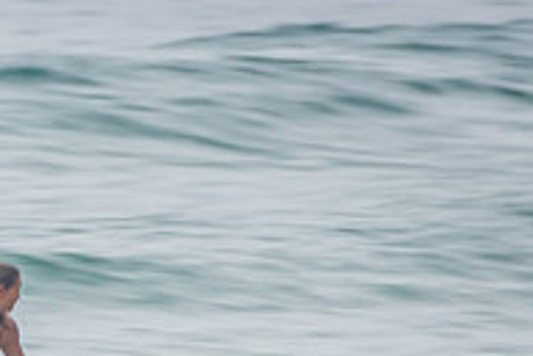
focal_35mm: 1765
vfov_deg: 0.8
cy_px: 567
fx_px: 26151
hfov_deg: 1.2
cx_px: -22
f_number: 8
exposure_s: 1/30
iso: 64
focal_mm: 500
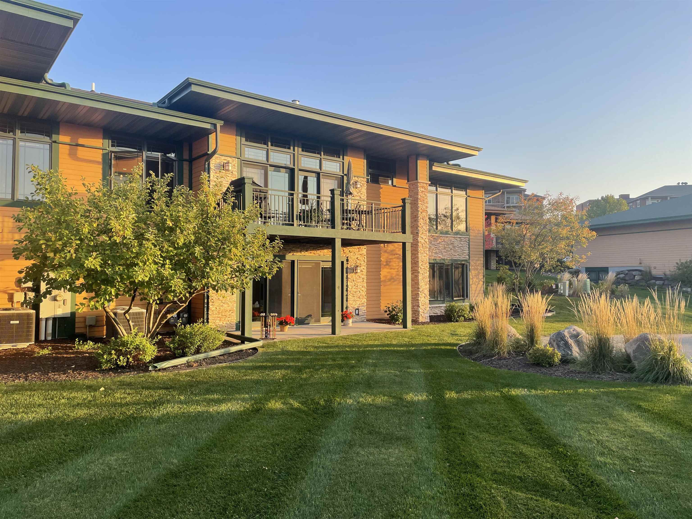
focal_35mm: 26
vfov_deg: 53.1
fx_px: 520
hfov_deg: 67.3
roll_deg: -0.5
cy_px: 260
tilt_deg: +1.8
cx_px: 346
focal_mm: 4.2
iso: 32
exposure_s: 1/626
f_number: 1.6
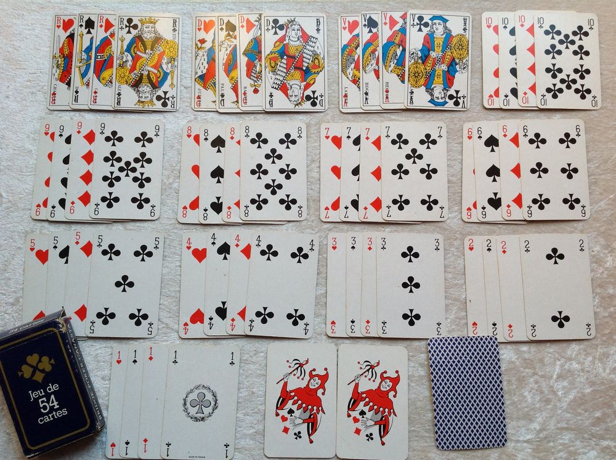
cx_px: 308
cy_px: 230
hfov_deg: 52.7
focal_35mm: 35
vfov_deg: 40.6
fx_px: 622
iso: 80
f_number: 2.4
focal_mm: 4.28
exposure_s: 1/120
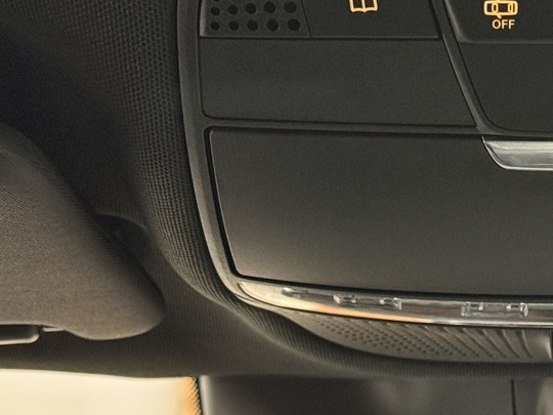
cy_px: 284
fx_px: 2045
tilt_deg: +19.2
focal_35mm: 128
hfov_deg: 15.0
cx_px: 635
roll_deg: +2.8
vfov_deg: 11.6
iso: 640
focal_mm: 6.76
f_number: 1.78
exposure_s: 1/20
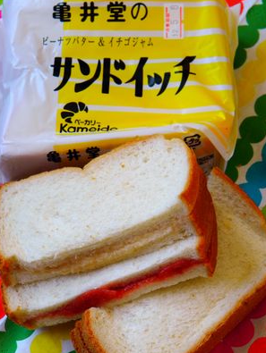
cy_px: 175
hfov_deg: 17.8
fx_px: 849
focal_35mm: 83
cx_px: 133
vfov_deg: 23.5
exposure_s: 1/50
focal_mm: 14.3
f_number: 4.4
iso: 250
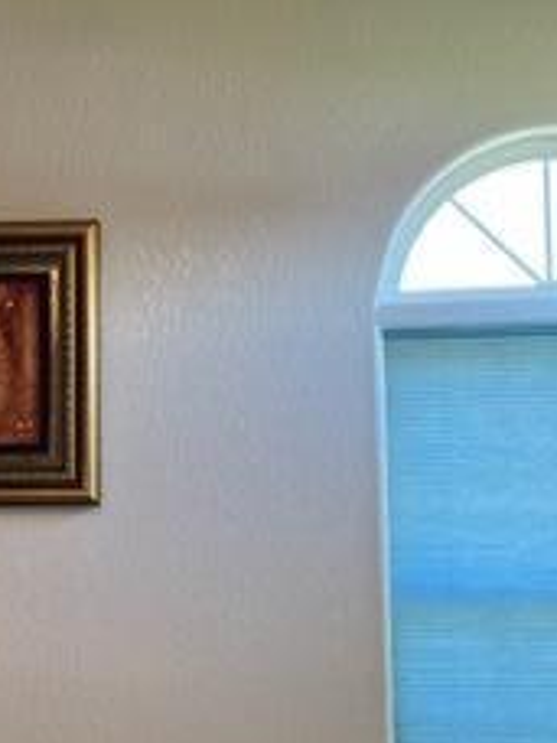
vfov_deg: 26.6
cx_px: 114
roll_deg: +1.0
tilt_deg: +3.7
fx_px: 1566
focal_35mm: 73
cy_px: 463
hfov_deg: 20.0
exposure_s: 1/120
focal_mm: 5.7
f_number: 1.5
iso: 125
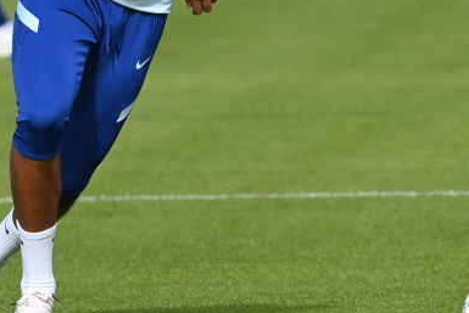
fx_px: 13879
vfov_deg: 1.3
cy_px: -8
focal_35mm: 1065
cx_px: 268
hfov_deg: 1.9
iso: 500
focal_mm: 400
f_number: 7.1
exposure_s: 1/1600
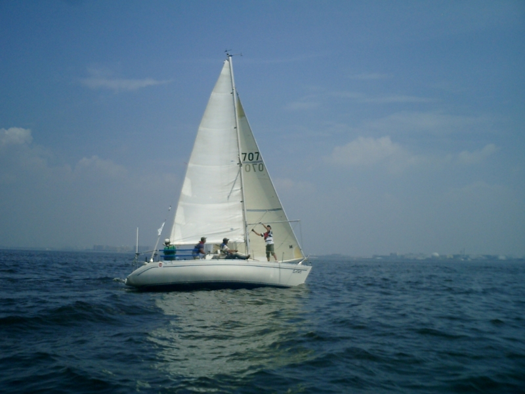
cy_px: 197
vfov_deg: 39.7
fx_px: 546
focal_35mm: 36
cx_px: 262
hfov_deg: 51.4
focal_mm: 7.5
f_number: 3.2
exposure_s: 1/6400
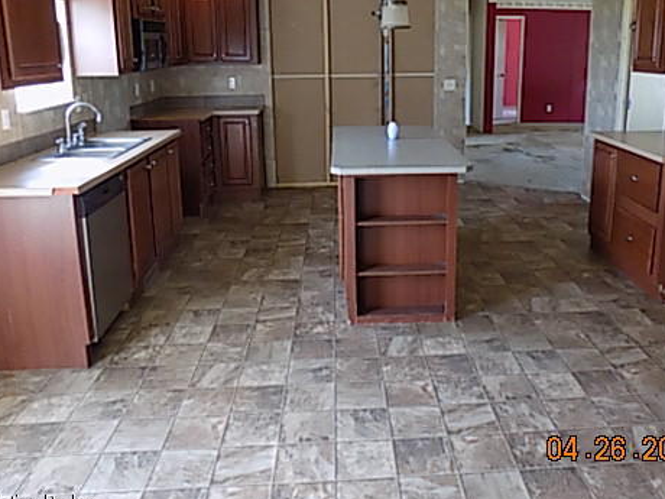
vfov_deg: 43.8
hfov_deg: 56.6
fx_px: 615
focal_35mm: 32
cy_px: 184
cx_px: 385
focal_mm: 4
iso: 250
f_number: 3.1
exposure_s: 1/30
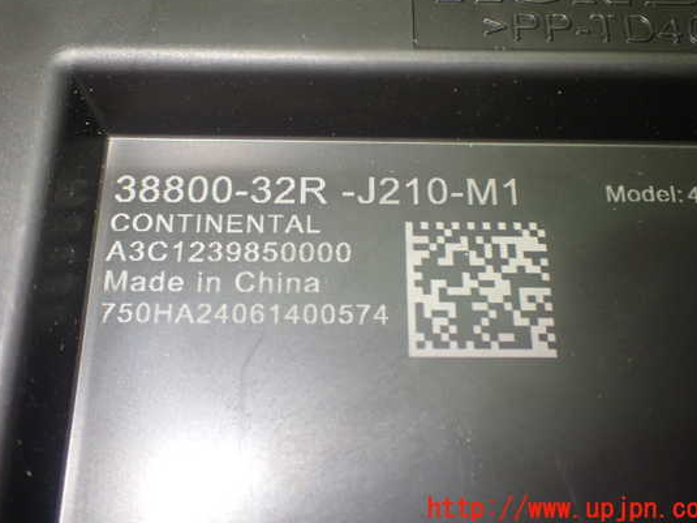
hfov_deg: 41.2
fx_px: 926
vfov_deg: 31.5
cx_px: 331
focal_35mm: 46
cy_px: 232
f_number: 2.8
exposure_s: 1/40
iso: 250
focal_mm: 7.31
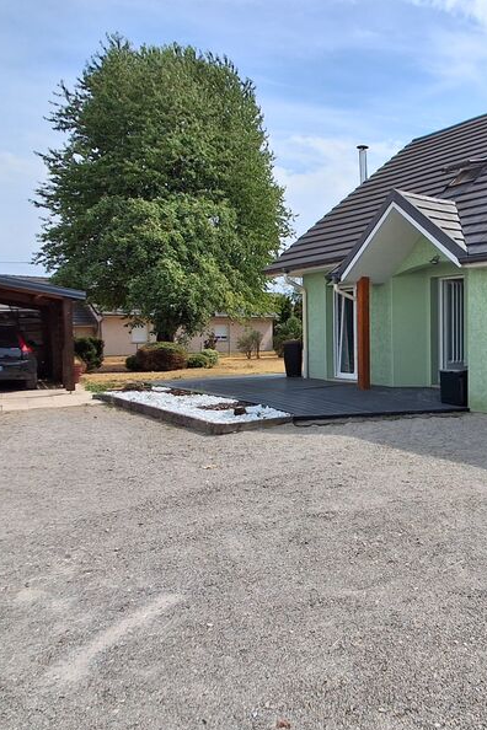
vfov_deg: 65.5
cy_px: 360
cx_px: 407
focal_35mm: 28
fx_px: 568
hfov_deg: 43.6
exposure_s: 1/1992
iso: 40
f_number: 2.2
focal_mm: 1.64
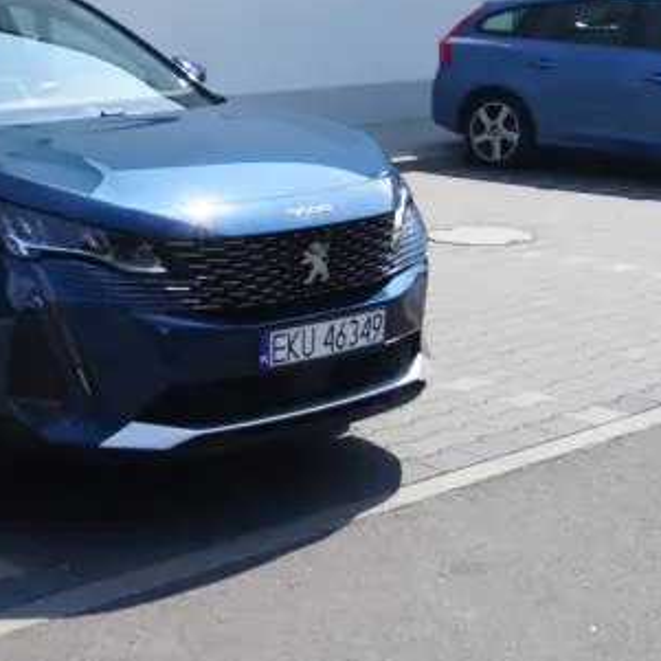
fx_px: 1404
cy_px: 283
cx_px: 13
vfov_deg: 26.5
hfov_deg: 25.3
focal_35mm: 65
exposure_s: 1/60
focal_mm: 24
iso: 100
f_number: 11
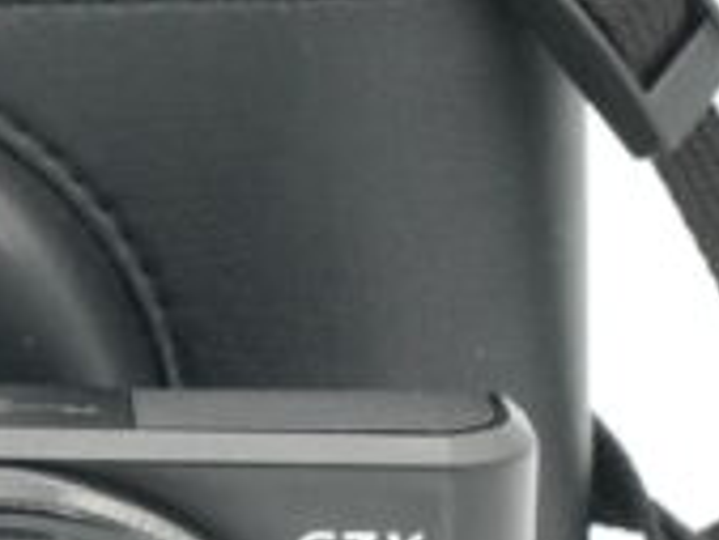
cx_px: -72
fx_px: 4795
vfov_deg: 6.4
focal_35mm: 231
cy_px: 540
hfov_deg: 8.5
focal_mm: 45
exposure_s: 1/100
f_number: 13
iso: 1000
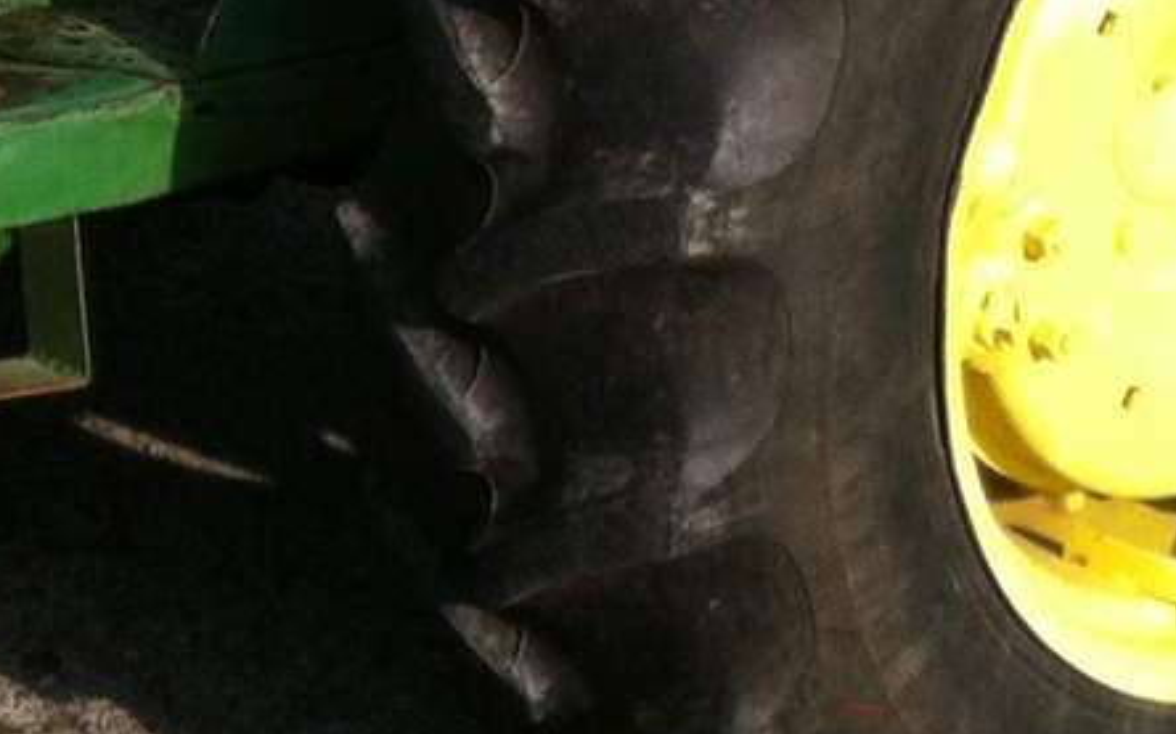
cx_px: -413
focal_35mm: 171
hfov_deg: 11.9
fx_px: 5478
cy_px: -140
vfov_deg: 7.6
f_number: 2.8
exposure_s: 1/750
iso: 80
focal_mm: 3.85
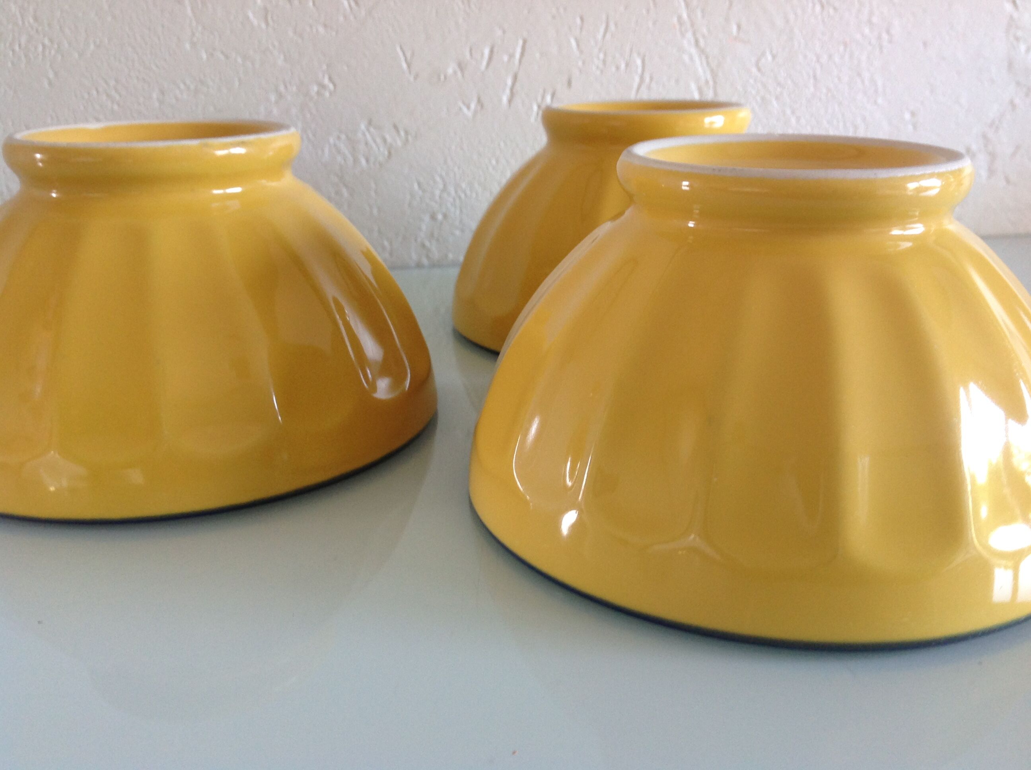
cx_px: 516
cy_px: 385
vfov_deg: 40.6
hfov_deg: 52.7
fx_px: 1041
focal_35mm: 35
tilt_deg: -19.3
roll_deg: +0.2
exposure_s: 1/15
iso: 80
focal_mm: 4.28
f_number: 2.4
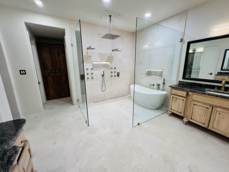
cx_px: 114
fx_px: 86
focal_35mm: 13
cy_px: 86
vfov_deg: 89.9
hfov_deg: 106.2
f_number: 1.8
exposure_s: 1/120
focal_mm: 1.57
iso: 250
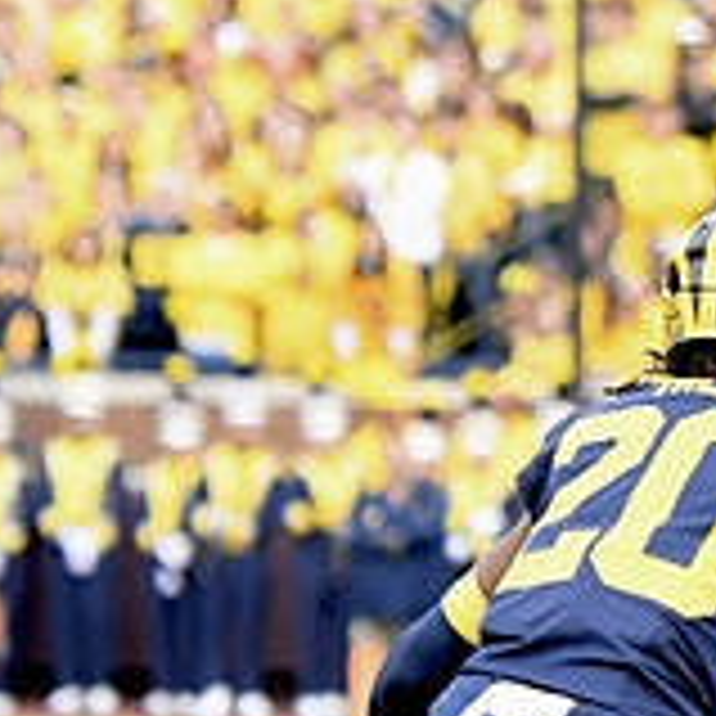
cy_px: 784
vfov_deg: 1.9
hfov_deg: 1.9
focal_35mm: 932
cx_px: 865
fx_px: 21810
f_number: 5.3
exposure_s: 1/1600
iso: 1600
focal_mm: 200
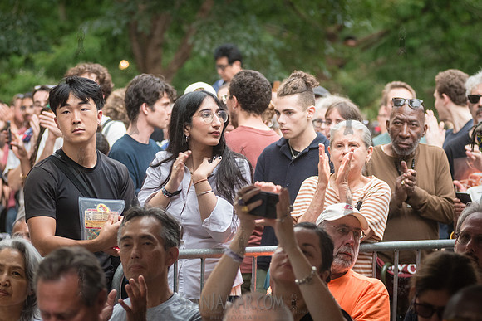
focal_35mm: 137
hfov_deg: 15.0
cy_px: 160
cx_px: 241
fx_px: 1831
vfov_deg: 10.0
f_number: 3.5
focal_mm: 105
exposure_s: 1/200
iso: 2000
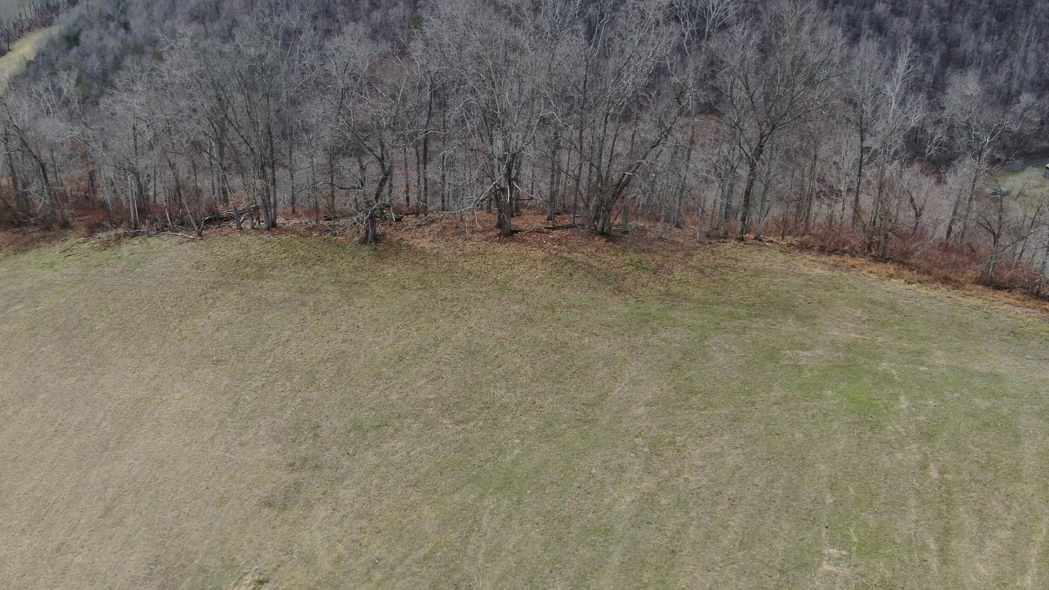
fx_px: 1196
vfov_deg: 27.7
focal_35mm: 43
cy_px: 293
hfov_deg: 47.1
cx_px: 425
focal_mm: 5.22
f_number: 3.1
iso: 100
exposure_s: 1/320
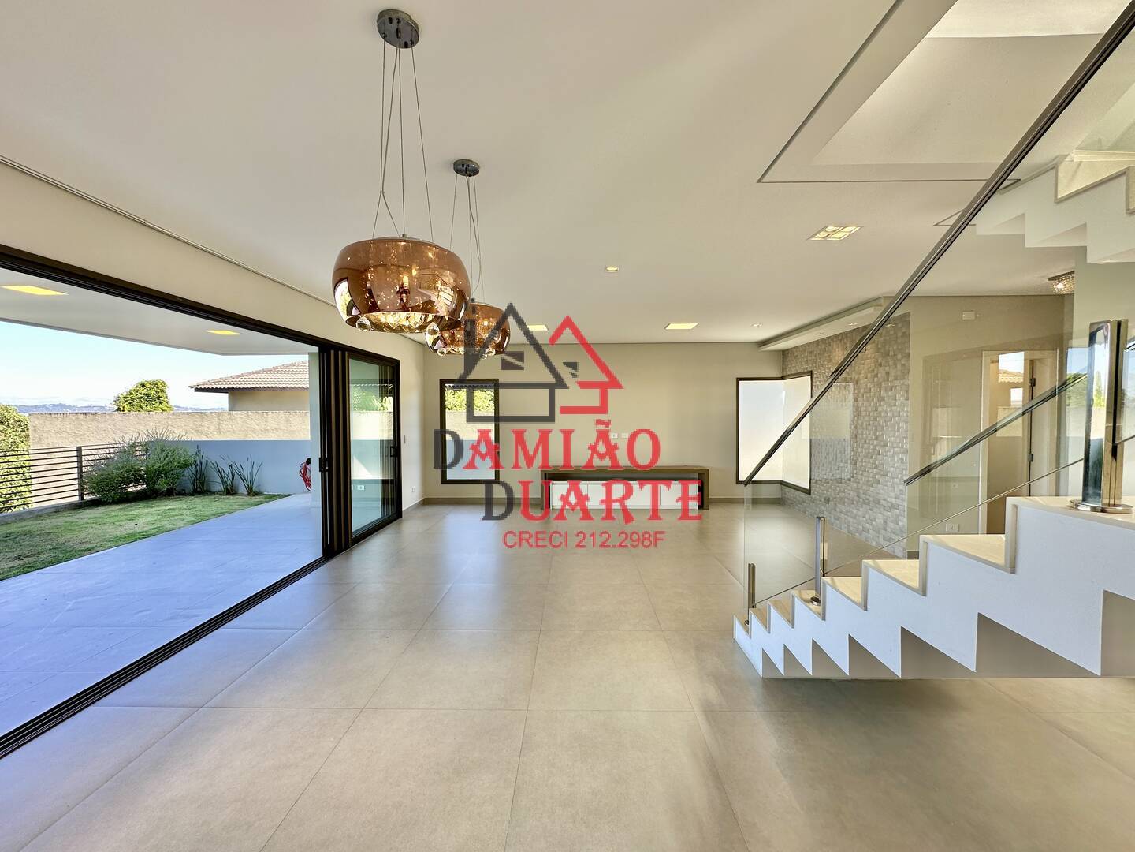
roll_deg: -0.1
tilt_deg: -2.0
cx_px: 568
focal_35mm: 14
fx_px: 459
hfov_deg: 102.1
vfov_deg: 85.7
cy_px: 426
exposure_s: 1/150
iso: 40
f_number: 2.2
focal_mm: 2.22
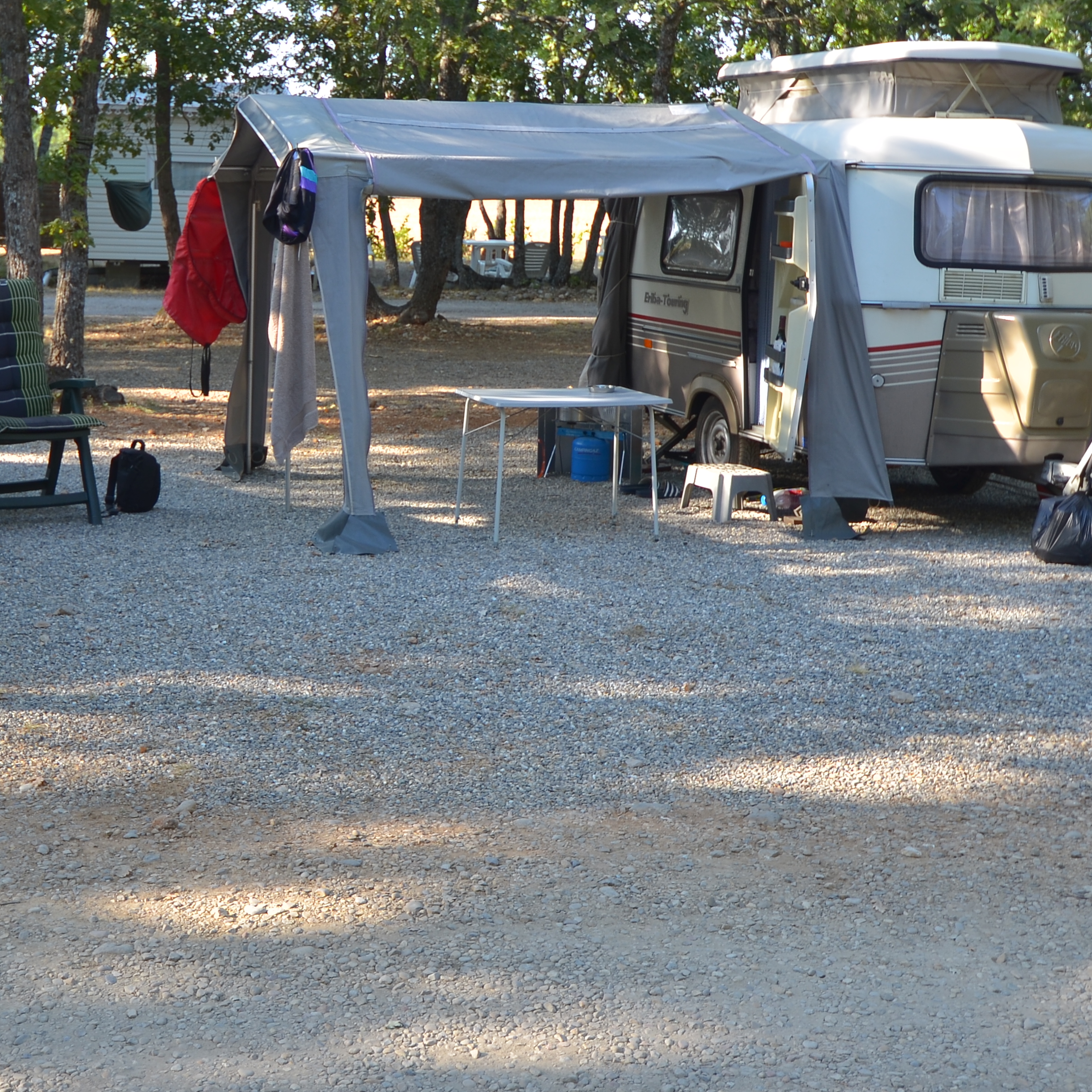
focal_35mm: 52
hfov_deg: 32.6
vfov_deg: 32.5
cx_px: 411
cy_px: 355
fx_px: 1856
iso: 100
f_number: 5
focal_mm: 20
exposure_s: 1/100
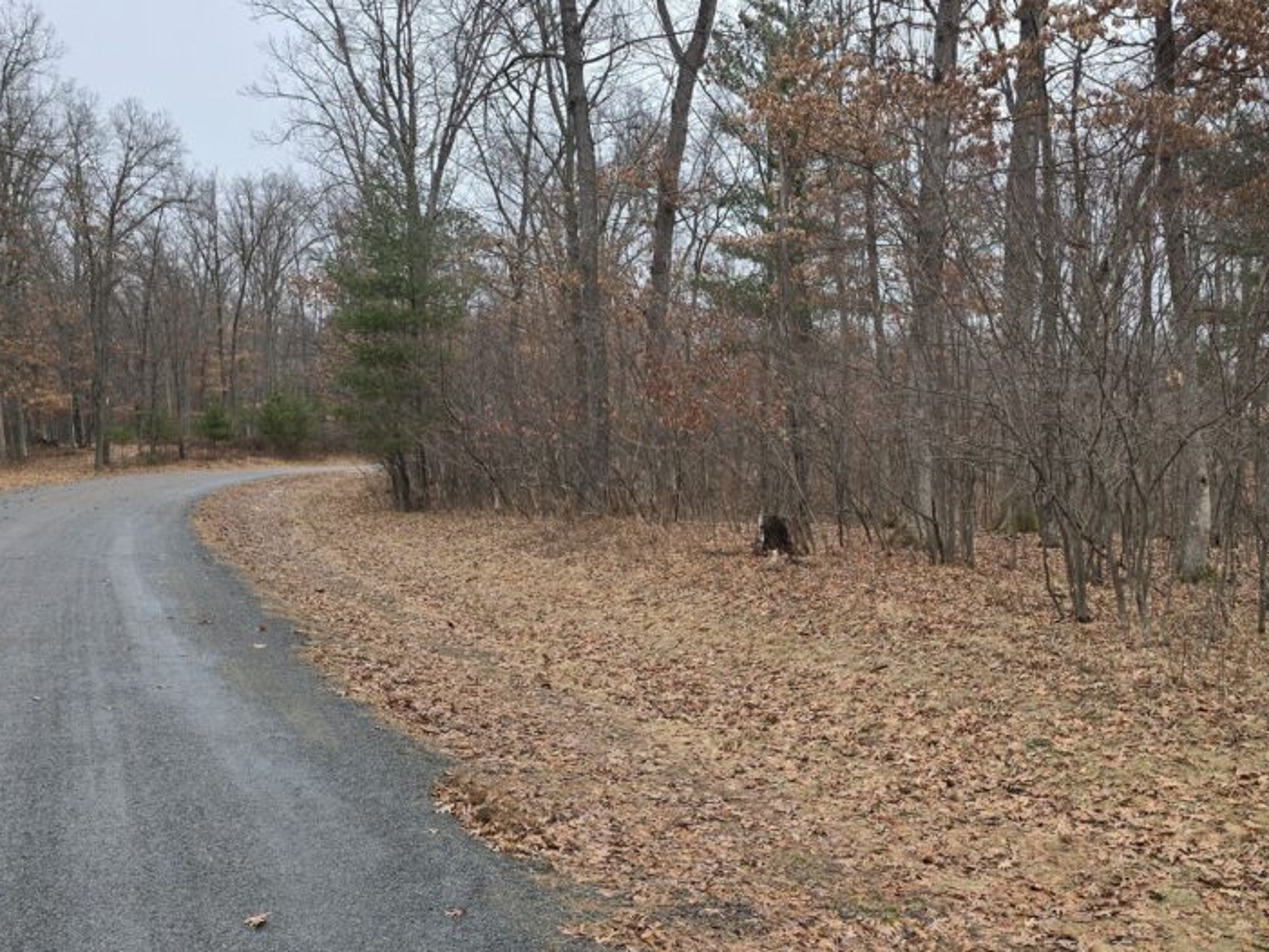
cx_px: 799
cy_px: 565
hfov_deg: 52.0
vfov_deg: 40.6
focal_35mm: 35
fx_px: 1283
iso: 20
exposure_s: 1/180
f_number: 1.7
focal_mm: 6.3
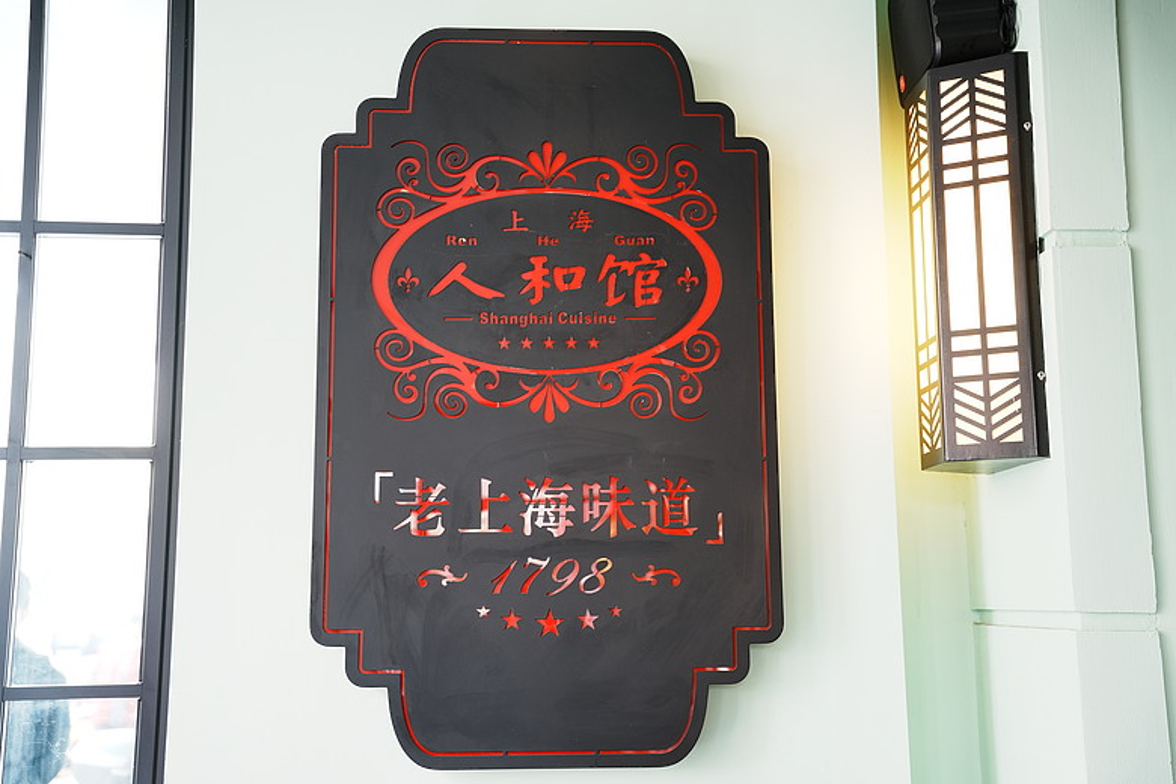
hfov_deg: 48.8
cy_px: 392
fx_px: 1297
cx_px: 588
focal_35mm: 40
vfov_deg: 33.6
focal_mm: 39.7
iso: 400
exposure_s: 1/40
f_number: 2.8
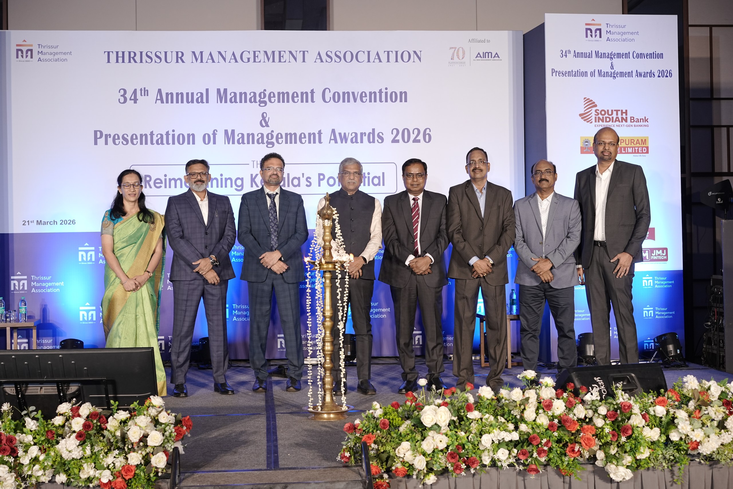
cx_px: 366
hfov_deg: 36.2
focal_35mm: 55
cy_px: 244
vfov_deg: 24.6
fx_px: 1120
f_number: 5
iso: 1000
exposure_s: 1/160
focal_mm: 55
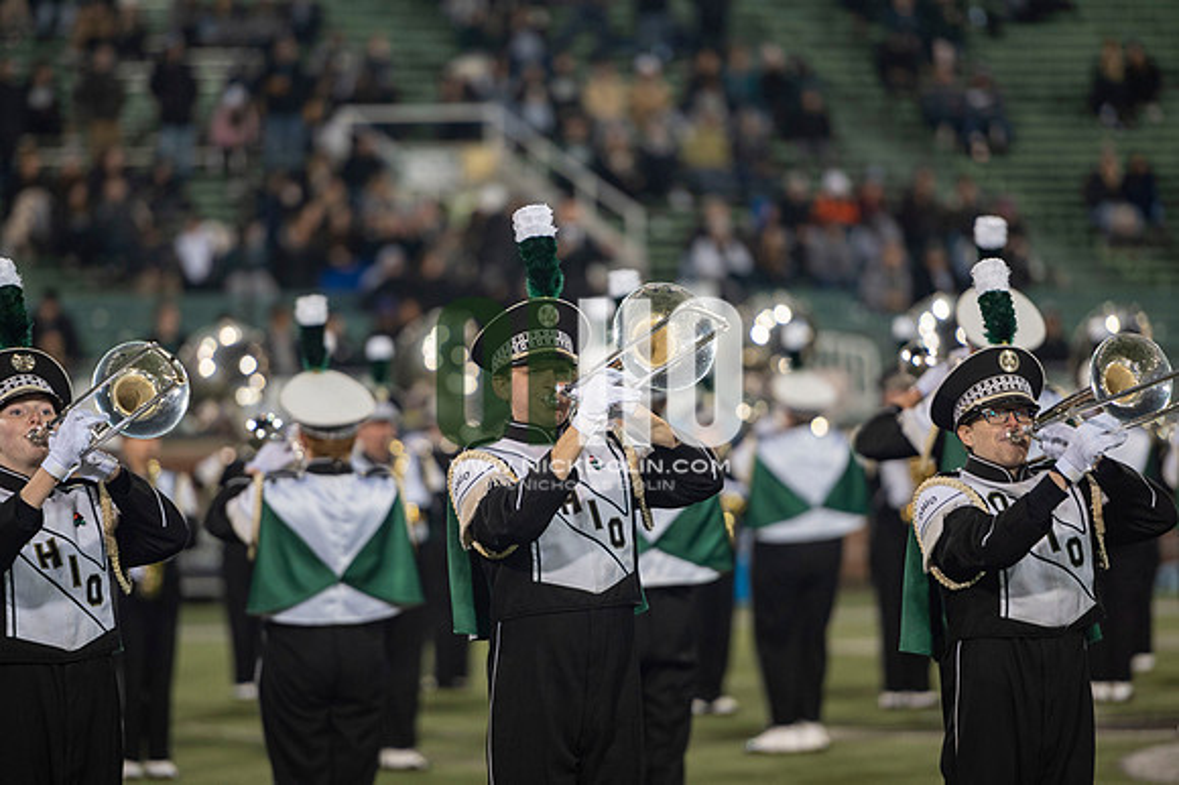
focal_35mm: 200
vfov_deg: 6.9
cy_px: 392
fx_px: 6546
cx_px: 590
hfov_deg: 10.3
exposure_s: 1/500
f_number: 2.8
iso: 1000
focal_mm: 200
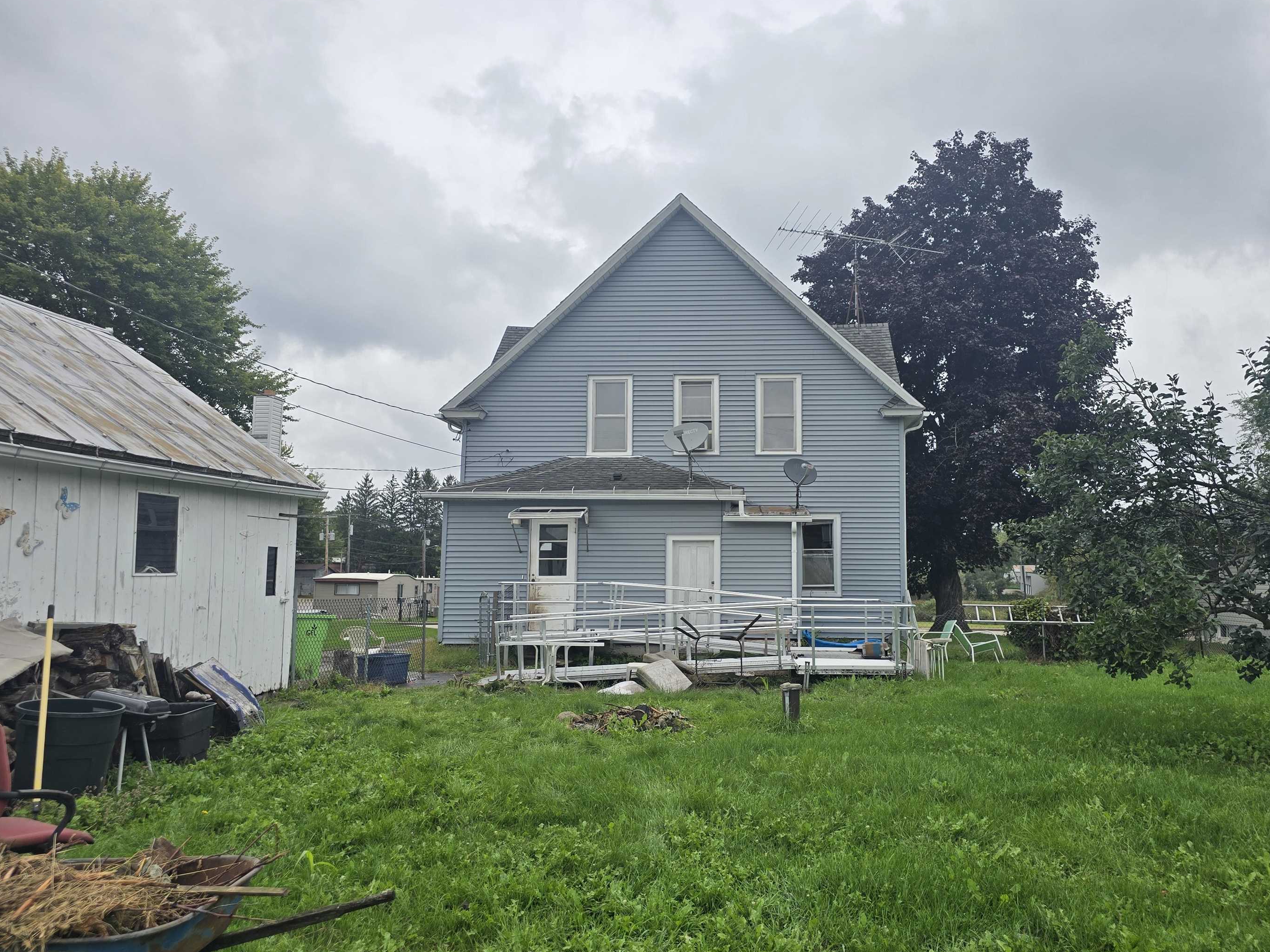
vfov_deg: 53.1
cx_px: 709
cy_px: 487
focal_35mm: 26
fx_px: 954
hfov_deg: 67.1
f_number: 1.7
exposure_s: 1/300
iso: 12
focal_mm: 6.3
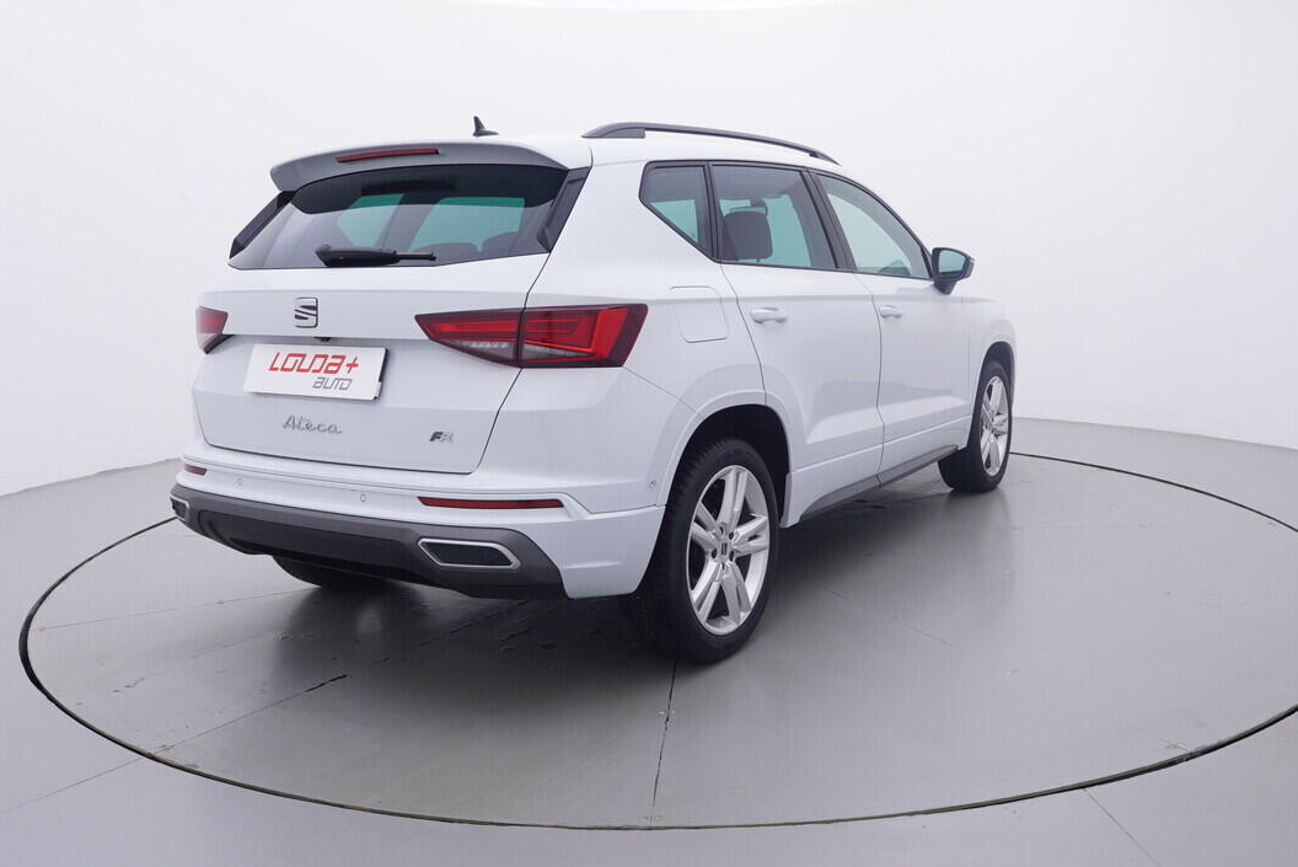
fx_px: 1107
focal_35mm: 31
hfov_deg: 60.7
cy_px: 385
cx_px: 696
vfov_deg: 42.7
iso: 200
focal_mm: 15
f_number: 5
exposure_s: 1/80
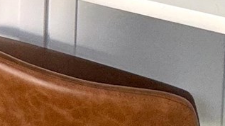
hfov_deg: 16.5
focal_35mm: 111
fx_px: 662
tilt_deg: -5.2
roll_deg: +0.1
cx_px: -164
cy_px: -321
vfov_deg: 8.2
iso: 80
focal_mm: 2.22
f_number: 2.2
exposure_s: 1/99
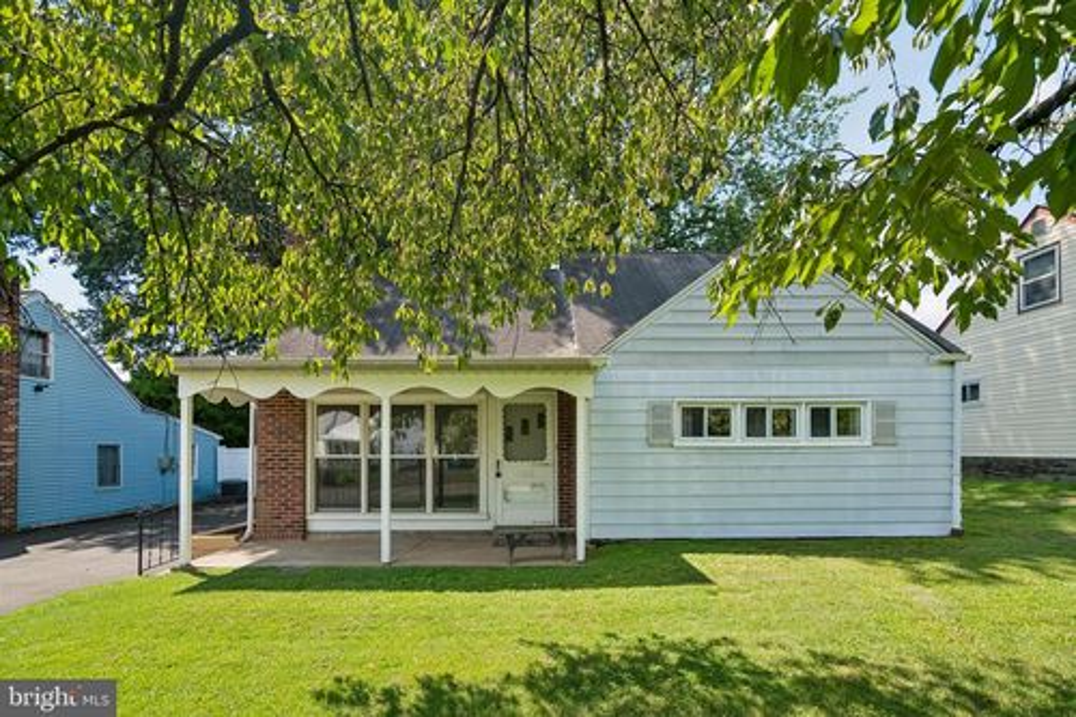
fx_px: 478
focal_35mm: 16
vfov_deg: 73.7
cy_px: 358
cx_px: 538
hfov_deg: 96.8
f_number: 4
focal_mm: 16
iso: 200
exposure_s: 1/200
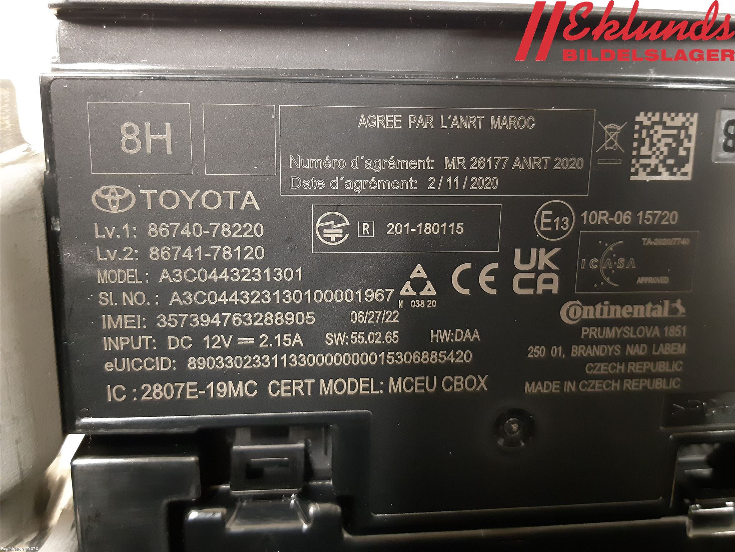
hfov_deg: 67.3
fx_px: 552
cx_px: 368
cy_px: 276
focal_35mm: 26
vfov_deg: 53.1
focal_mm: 3.93
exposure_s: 1/17
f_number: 1.7
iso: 640
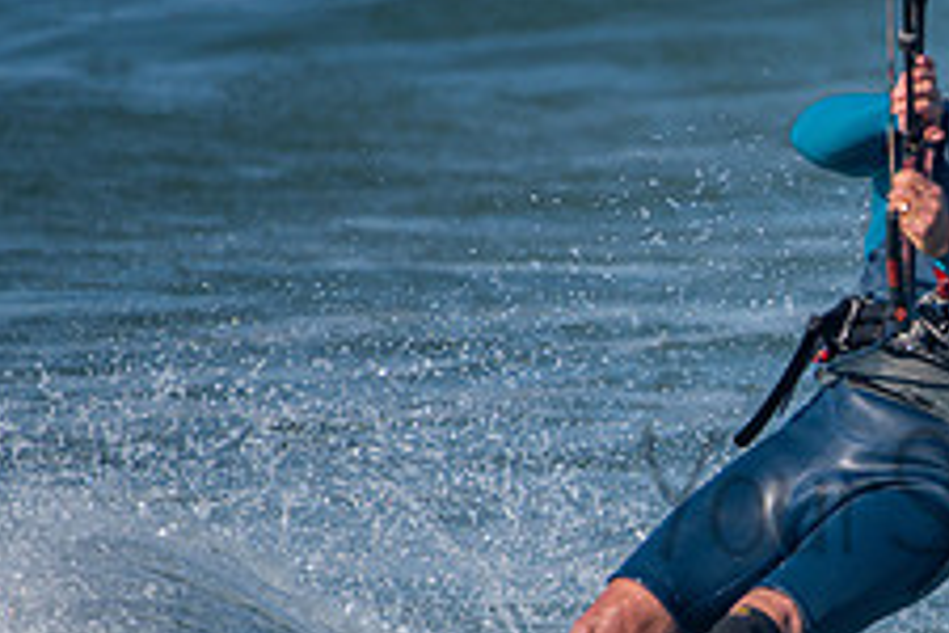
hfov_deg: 1.6
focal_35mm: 1289
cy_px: 458
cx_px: 1076
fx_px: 33977
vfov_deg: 1.1
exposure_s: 1/2000
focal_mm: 500
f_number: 5.6
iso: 110
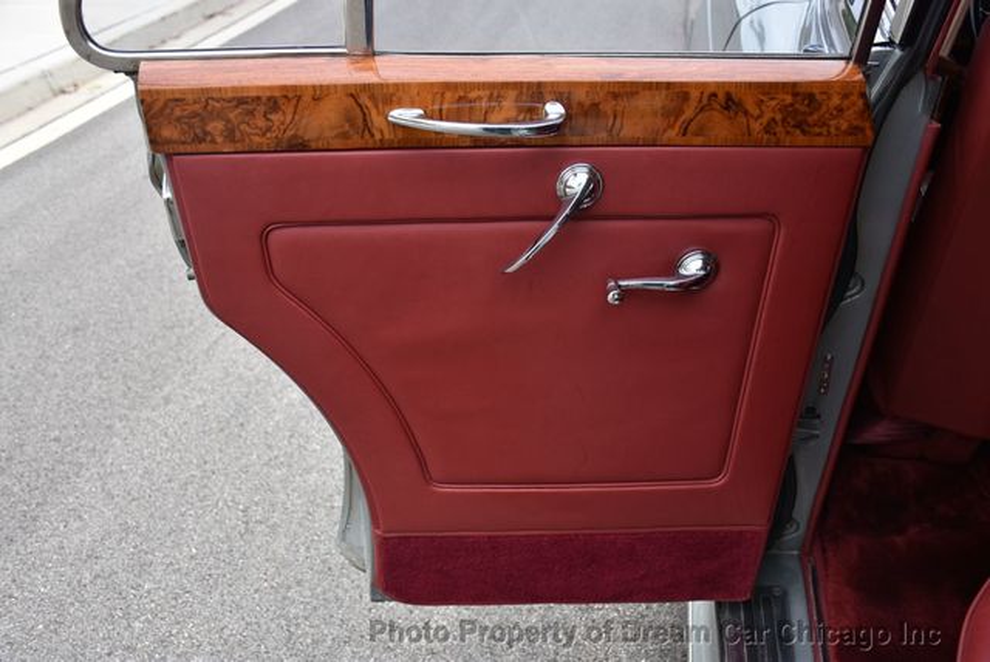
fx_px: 991
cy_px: 331
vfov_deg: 36.9
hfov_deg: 53.1
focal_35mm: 36
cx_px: 495
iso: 220
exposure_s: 1/125
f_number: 3.8
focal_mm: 24
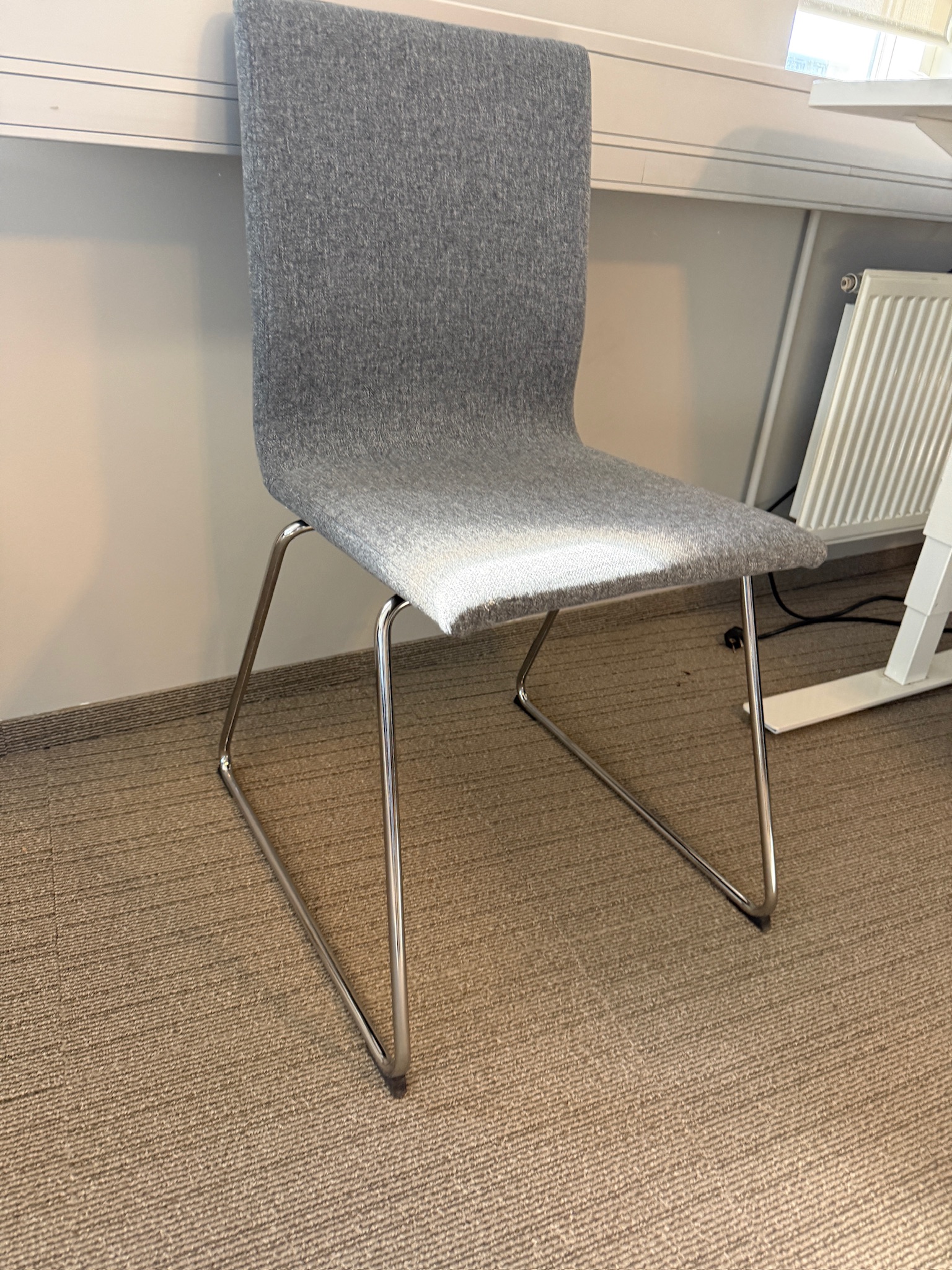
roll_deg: -6.0
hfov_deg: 56.8
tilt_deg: -25.8
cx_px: 476
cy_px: 635
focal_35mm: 24
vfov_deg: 71.6
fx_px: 880
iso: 320
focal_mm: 6.76
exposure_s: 1/60
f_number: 1.78
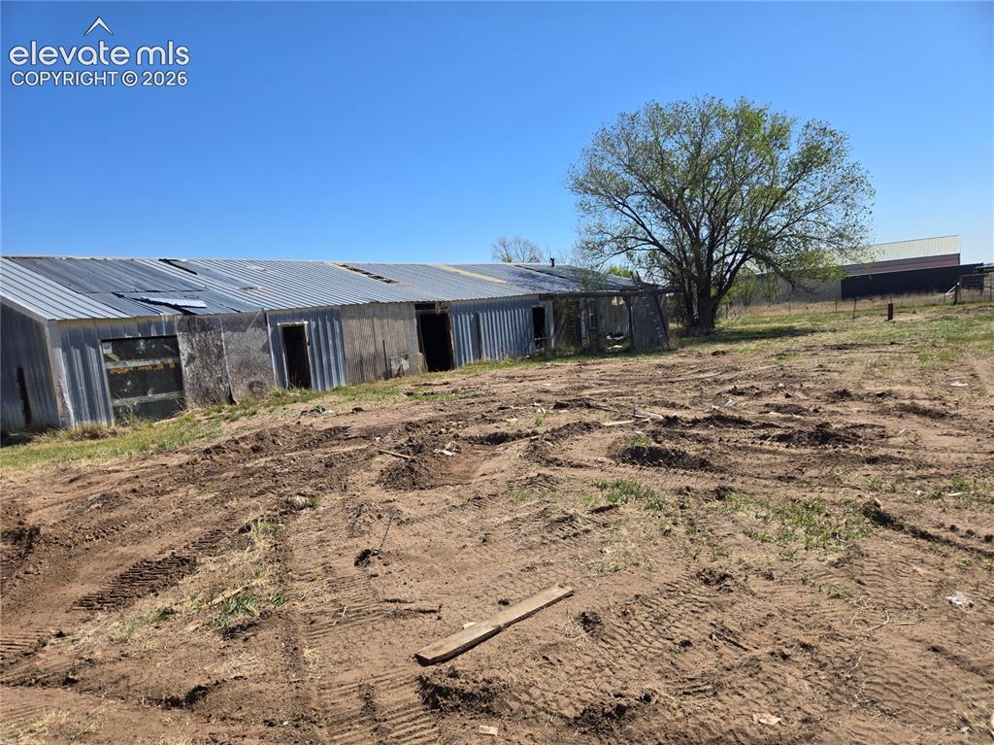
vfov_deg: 58.8
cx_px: 497
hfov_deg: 74.0
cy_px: 372
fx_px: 660
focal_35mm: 23
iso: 25
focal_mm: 5.4
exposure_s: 1/2216
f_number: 1.8
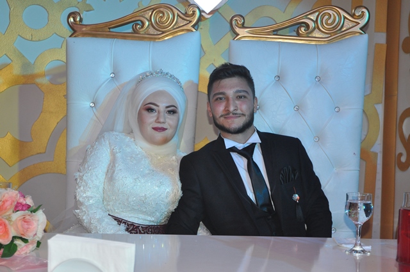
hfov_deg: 35.1
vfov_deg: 23.7
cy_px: 136
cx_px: 205
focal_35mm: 57
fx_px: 648
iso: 800
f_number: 4.2
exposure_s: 1/60
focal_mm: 38
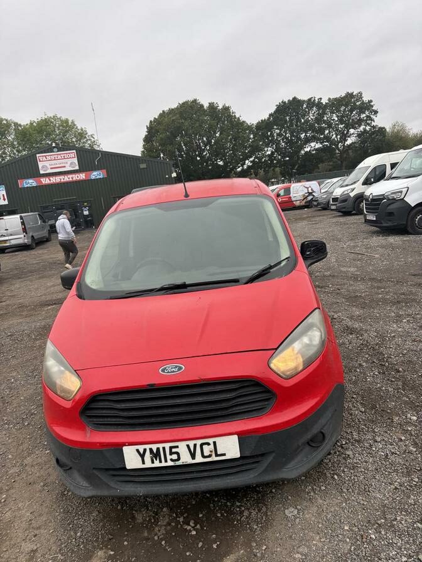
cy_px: 281
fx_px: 423
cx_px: 211
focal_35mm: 26
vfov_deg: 67.3
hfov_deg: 53.1
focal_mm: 5.96
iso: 50
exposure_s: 1/453
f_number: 1.6
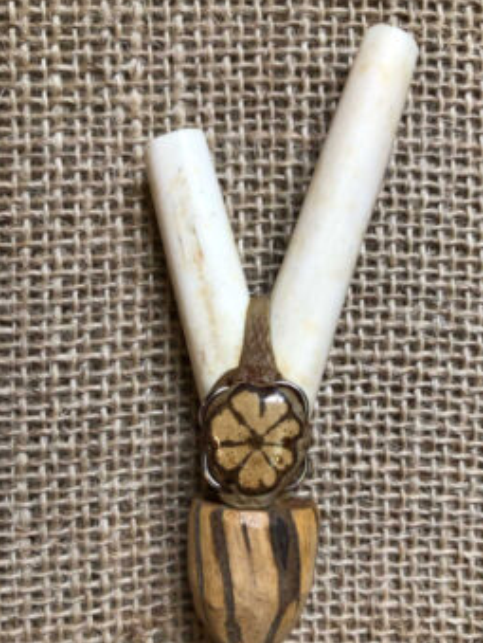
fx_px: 613
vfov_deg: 55.2
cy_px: 345
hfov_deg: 43.0
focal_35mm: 33
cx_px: 265
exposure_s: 1/20
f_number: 1.8
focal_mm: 3.99
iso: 40
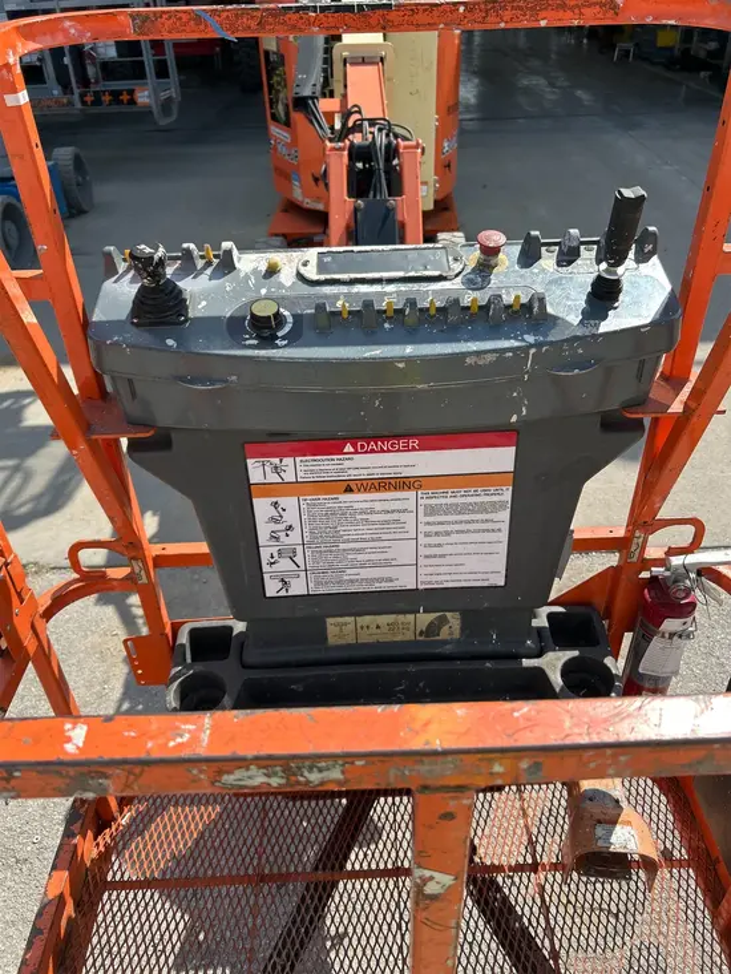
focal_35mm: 26
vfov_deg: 67.3
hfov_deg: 53.1
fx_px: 732
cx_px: 366
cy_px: 487
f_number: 1.5
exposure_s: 1/2762
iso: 50
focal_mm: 5.7
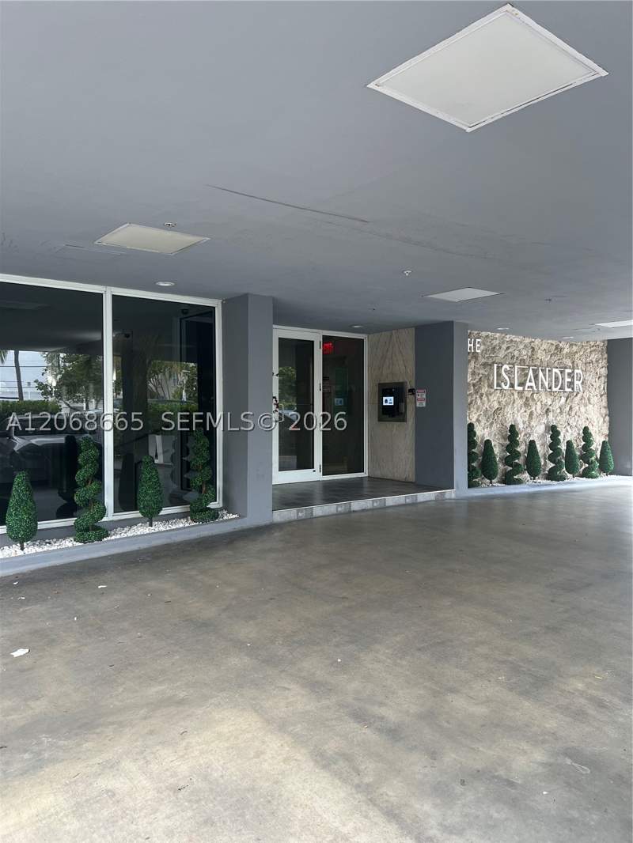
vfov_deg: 67.3
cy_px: 422
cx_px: 316
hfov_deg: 53.1
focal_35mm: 26
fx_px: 634
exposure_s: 1/121
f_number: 1.5
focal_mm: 5.7
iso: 50
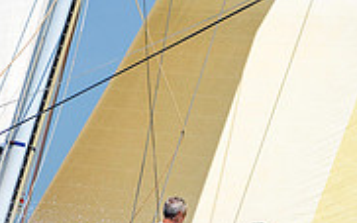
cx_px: -47
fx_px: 12812
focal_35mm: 1316
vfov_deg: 1.0
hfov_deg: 1.6
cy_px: 300
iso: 400
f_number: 5
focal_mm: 270
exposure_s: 1/3200
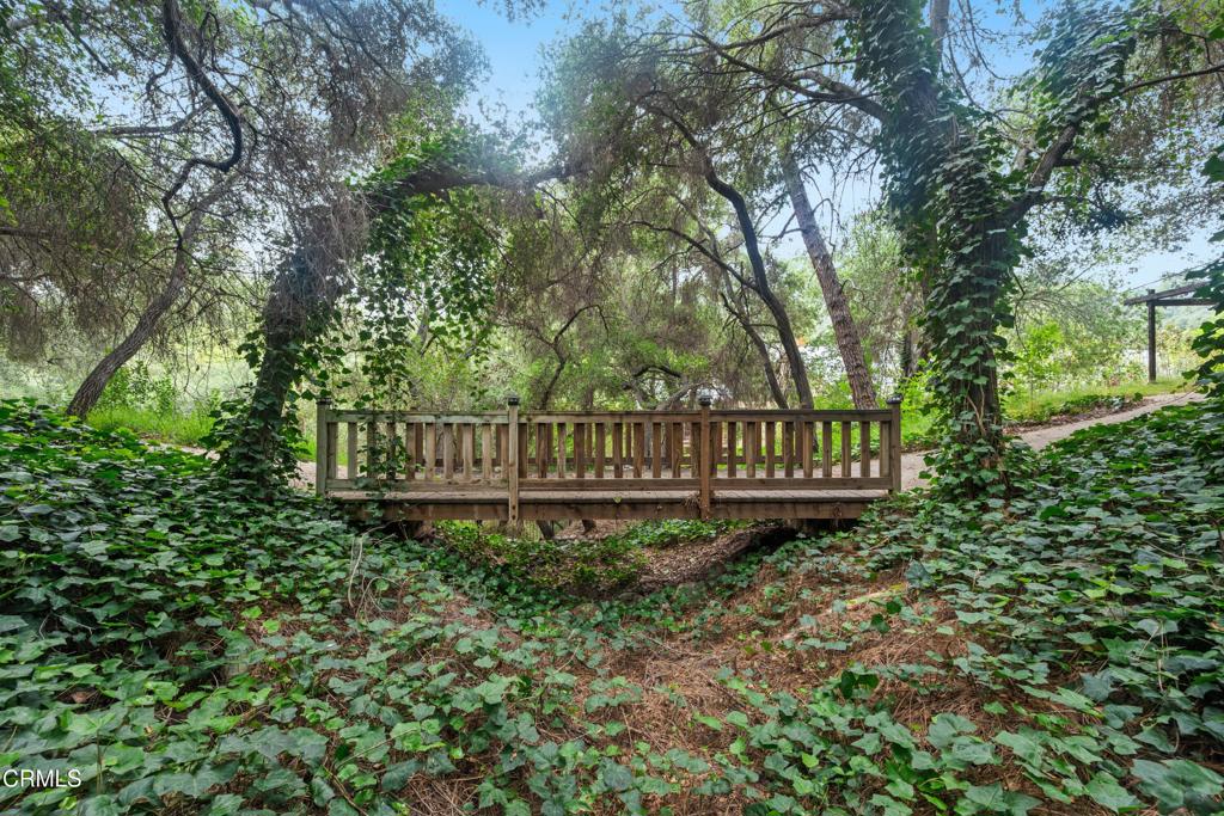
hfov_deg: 104.2
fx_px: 476
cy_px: 408
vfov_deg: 81.2
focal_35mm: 14
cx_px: 612
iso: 200
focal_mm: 14
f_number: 8
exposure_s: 1/3
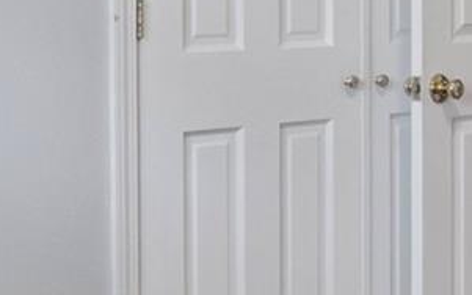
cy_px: -27
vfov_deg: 12.4
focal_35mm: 104
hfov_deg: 18.6
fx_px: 1338
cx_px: 616
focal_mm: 10
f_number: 8
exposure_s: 1/4
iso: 800
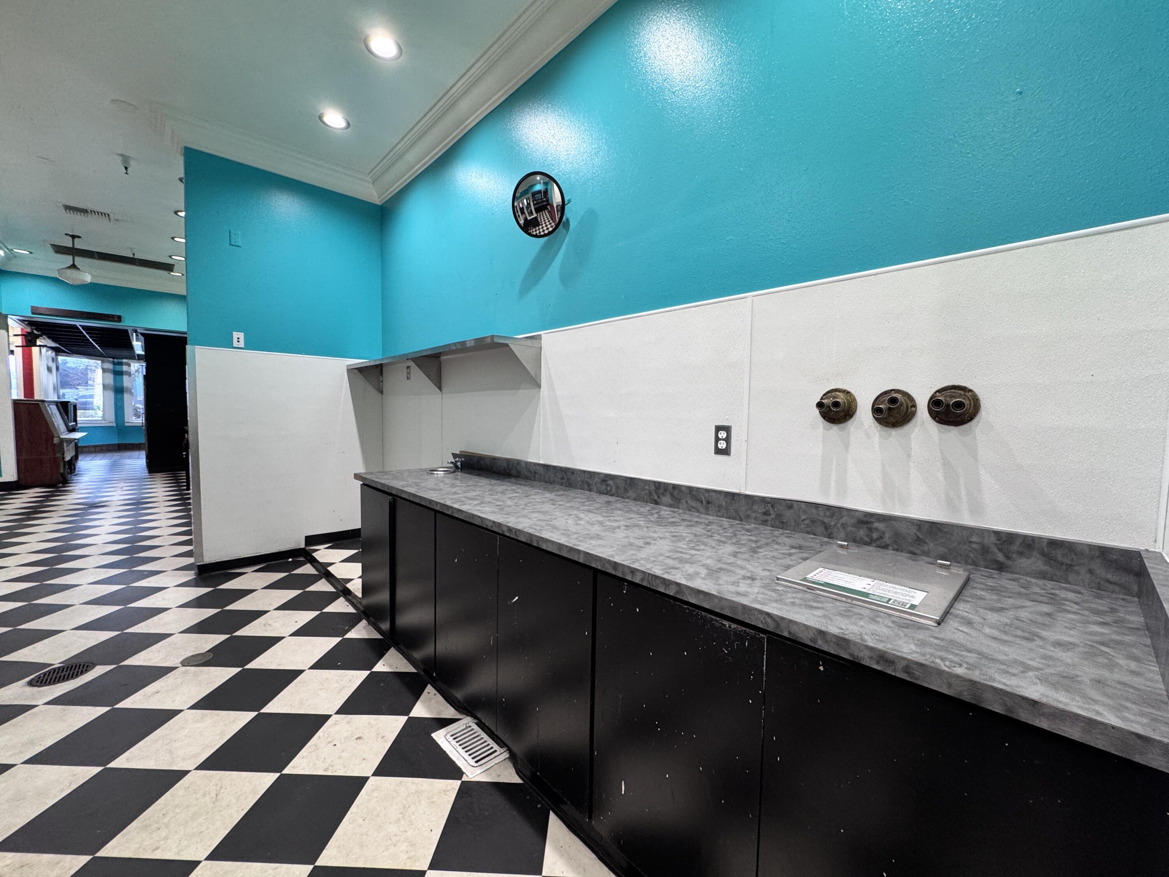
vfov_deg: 85.7
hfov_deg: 102.1
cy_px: 438
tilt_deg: -4.3
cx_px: 584
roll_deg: -2.3
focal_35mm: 14
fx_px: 473
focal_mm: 2.22
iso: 200
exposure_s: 1/60
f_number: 2.2
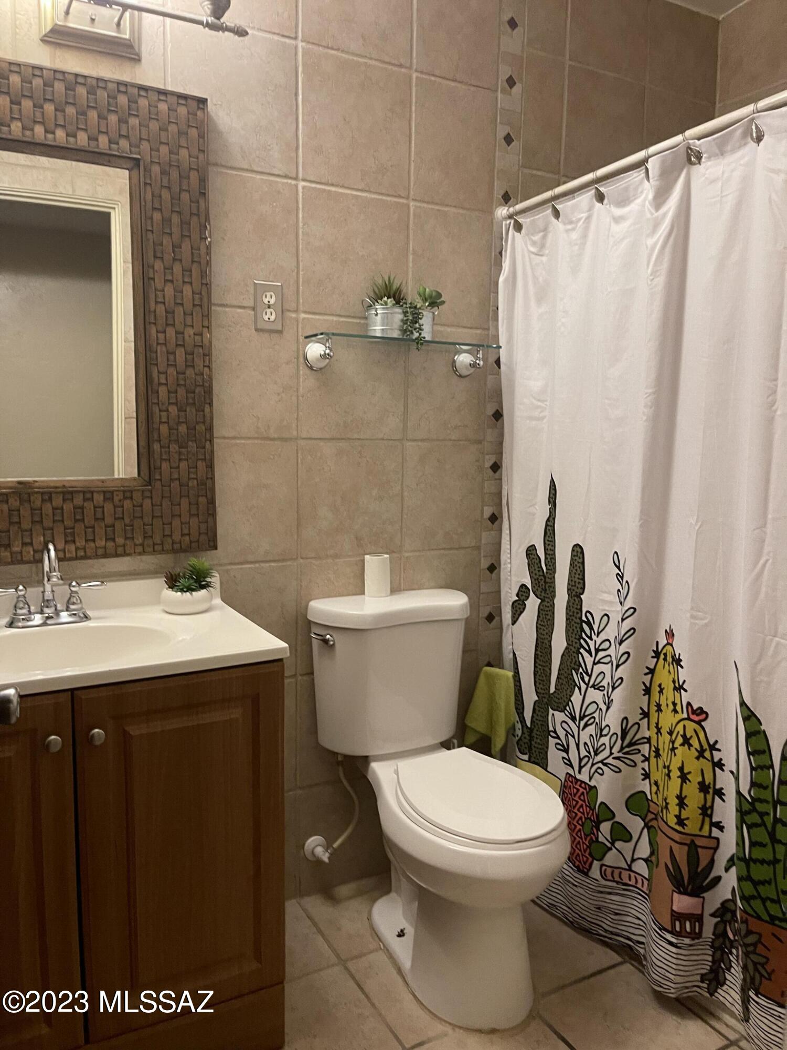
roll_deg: -1.9
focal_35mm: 26
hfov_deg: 53.1
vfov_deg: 67.3
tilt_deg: -10.3
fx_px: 788
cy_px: 525
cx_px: 394
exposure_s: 1/60
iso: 320
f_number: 1.6
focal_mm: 5.1
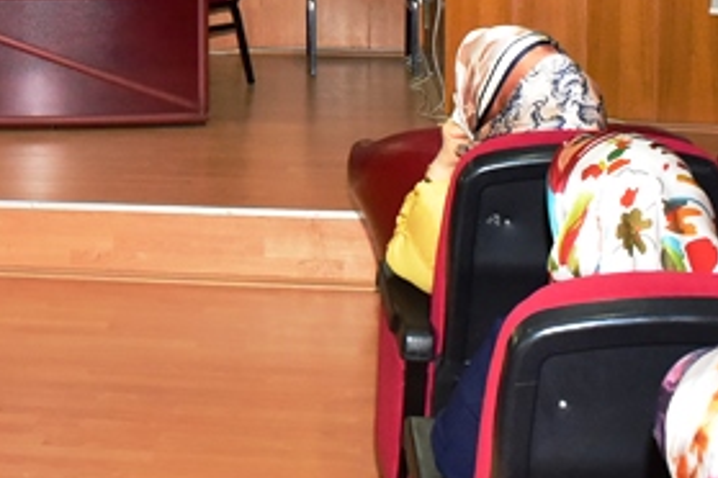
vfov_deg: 15.1
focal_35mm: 88
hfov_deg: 22.2
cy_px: -73
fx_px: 1755
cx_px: -18
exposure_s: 1/60
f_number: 10
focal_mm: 24
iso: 3200
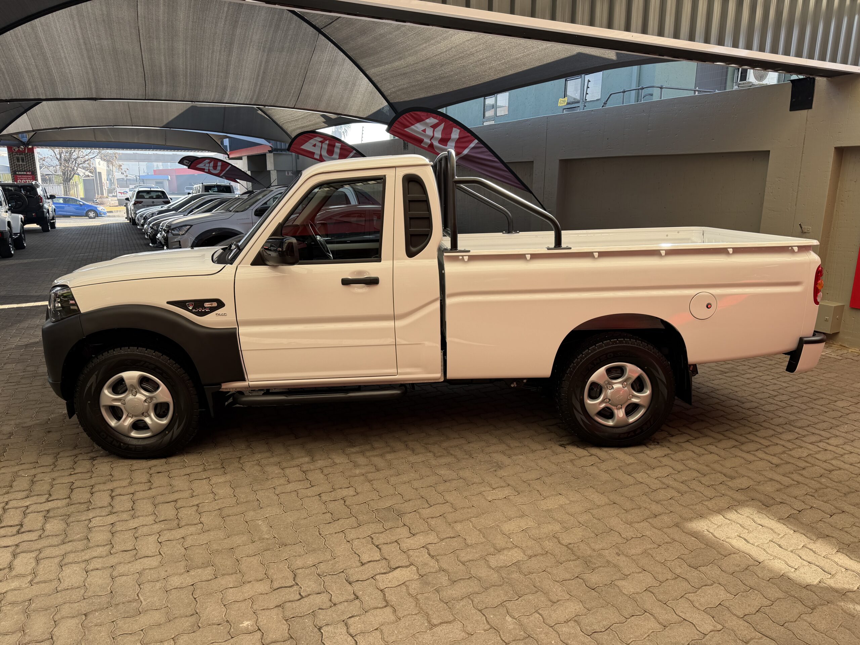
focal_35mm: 24
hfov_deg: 71.6
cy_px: 322
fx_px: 596
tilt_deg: -14.0
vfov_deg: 56.8
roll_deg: -0.4
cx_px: 430
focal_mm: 6.76
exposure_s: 1/484
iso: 80
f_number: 1.78
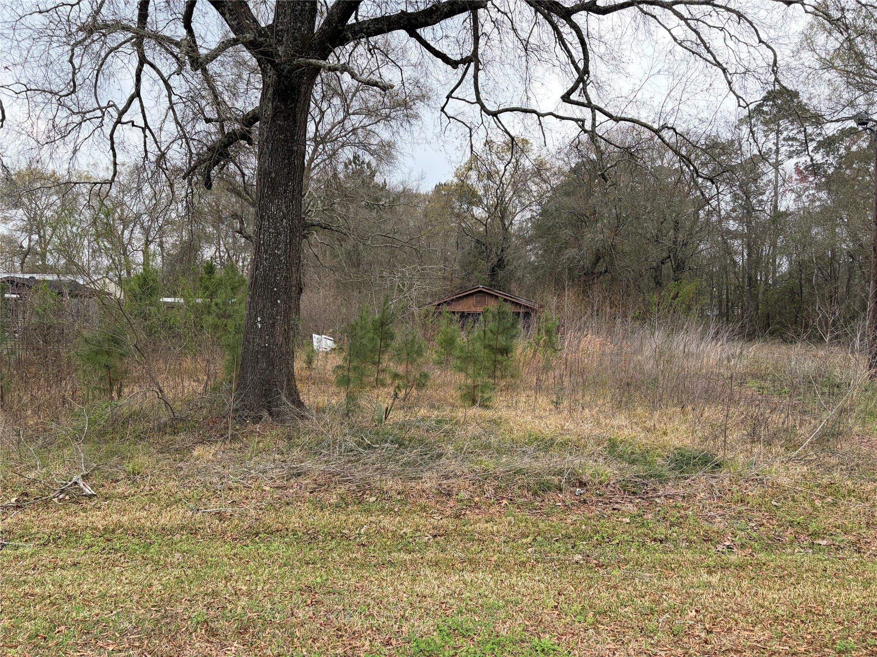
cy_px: 328
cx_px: 438
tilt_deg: -1.0
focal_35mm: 26
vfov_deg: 53.1
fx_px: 659
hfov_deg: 67.3
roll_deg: +0.0
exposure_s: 1/987
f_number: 1.6
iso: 50
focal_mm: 5.96
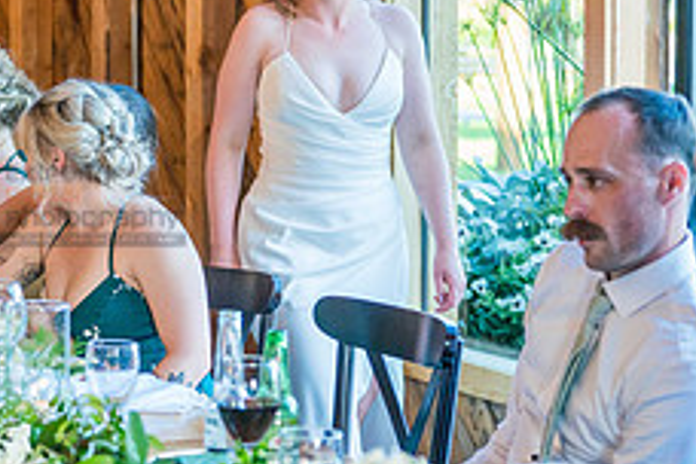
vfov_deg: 9.5
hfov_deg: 14.0
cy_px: 200
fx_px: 2803
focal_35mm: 145
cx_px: 58
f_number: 2.8
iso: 1000
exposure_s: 1/320
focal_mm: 57
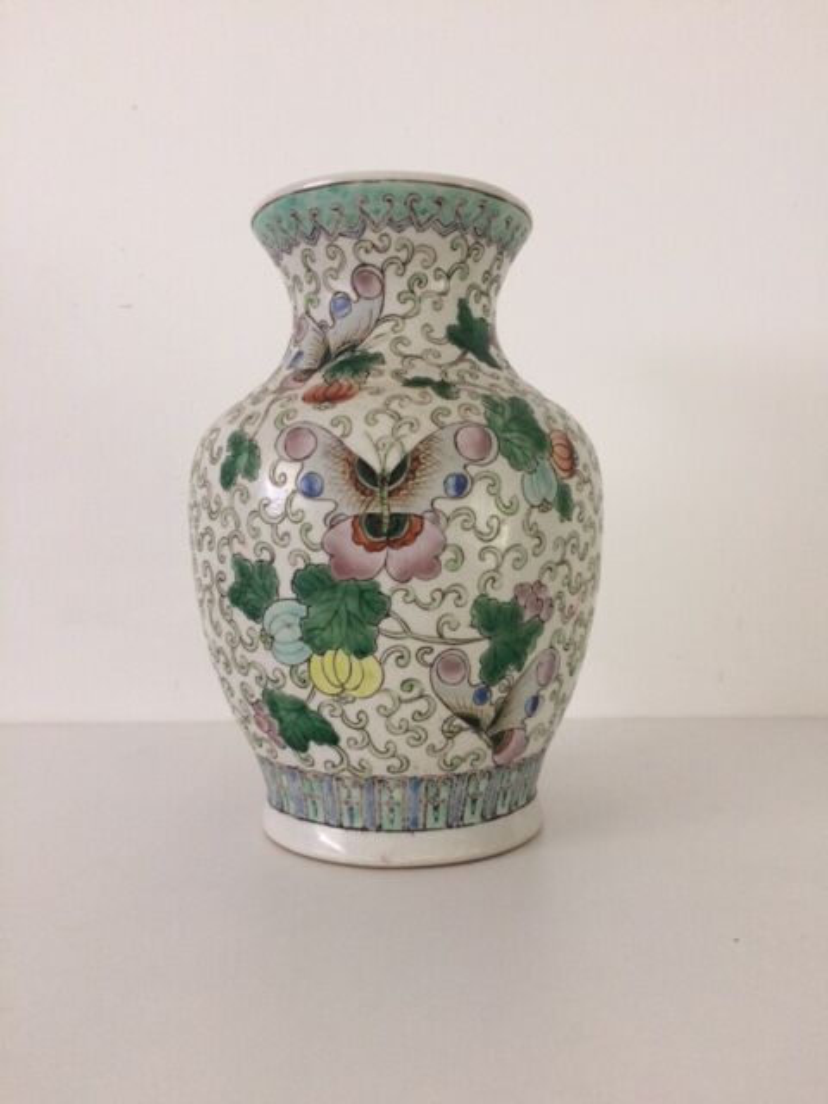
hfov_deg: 48.2
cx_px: 414
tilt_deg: -4.4
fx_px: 925
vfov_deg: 61.7
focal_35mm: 29
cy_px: 552
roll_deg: +0.6
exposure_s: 1/33
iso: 200
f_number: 2.2
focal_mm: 4.15
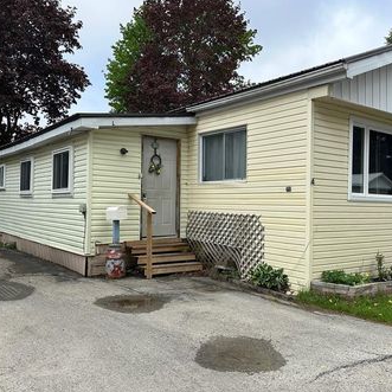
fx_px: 410
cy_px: 201
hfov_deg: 50.6
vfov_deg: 51.1
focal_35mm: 32
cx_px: 245
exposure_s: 1/3247
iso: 80
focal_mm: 6.86
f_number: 1.78
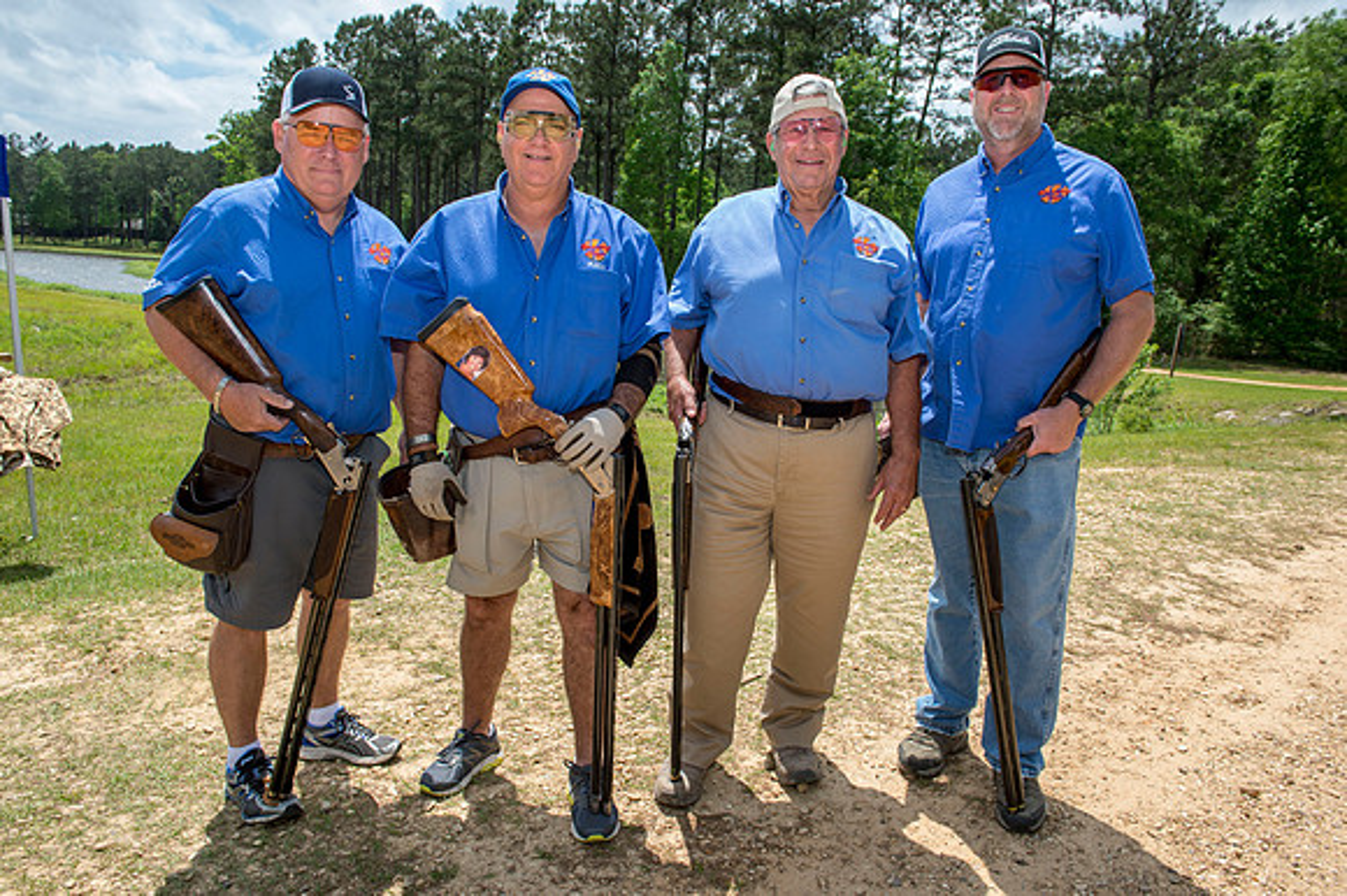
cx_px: 674
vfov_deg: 53.1
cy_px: 448
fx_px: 897
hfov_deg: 73.8
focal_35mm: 24
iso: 160
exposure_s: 1/200
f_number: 9
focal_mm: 24
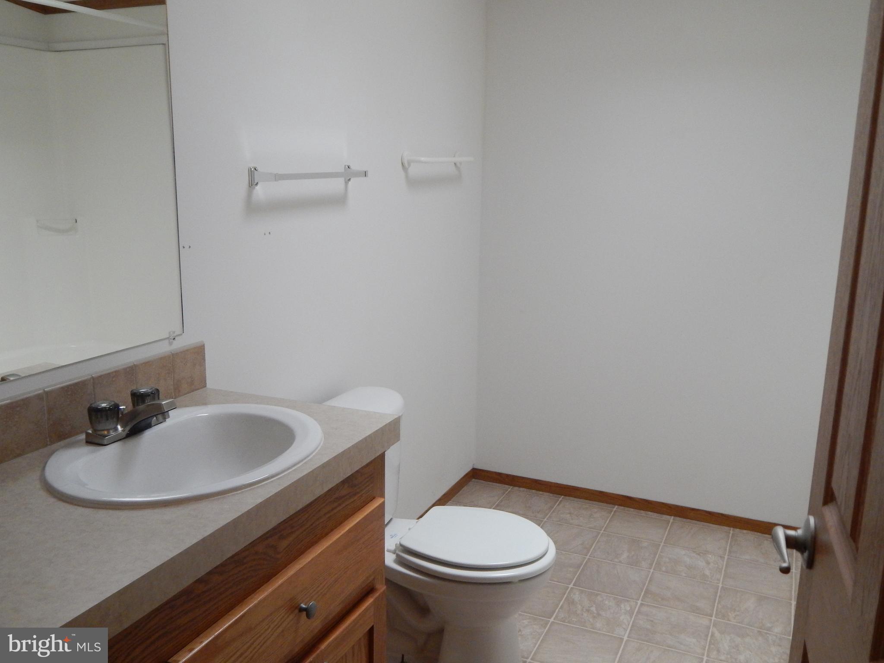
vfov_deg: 45.4
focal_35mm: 31
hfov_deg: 58.4
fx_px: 792
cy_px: 332
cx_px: 442
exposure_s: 1/125
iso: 400
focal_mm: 5.6
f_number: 3.2
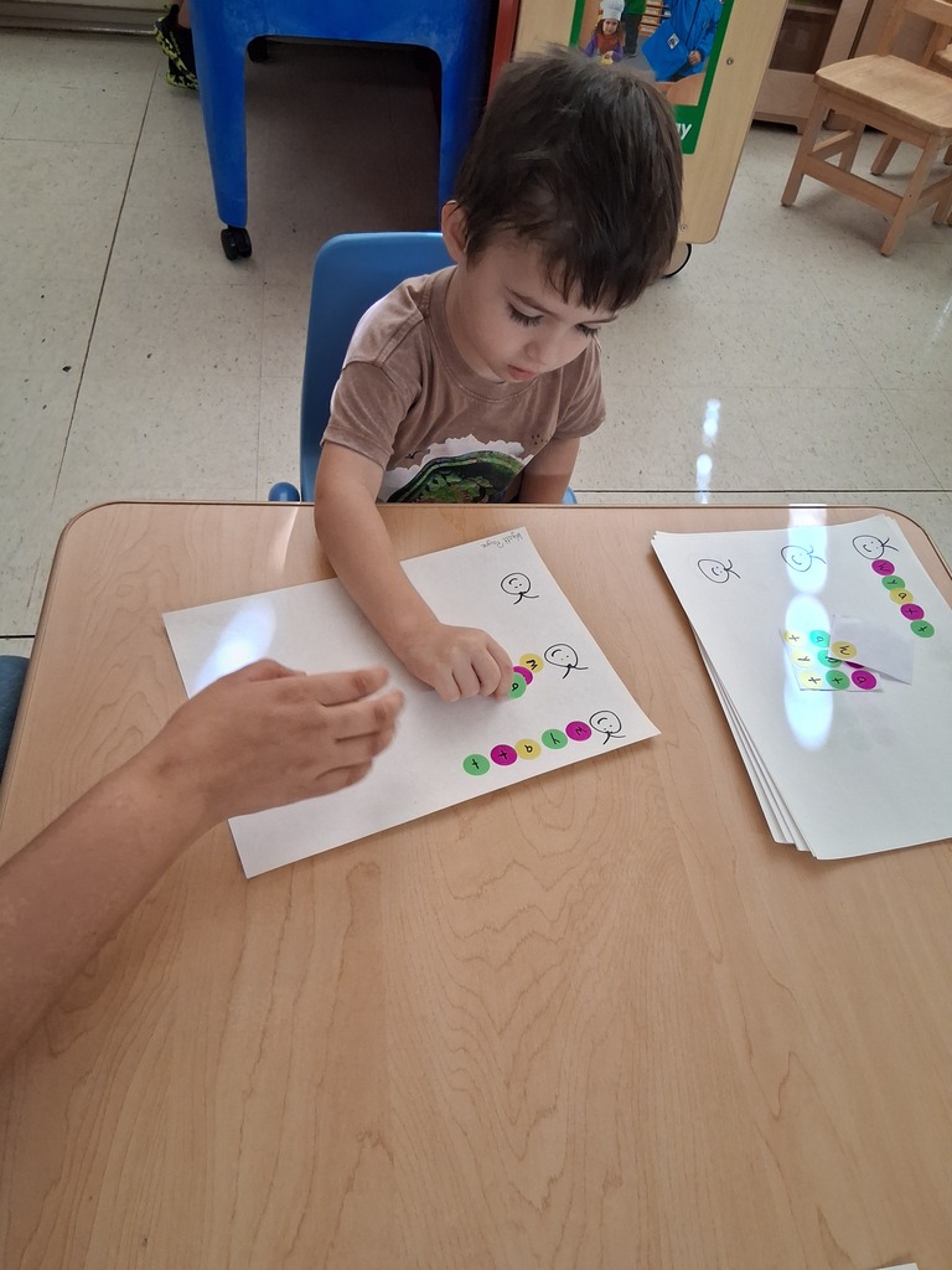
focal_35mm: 26
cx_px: 476
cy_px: 635
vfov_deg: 67.3
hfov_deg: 53.1
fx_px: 953
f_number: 1.8
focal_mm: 3.98
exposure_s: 1/60
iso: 250
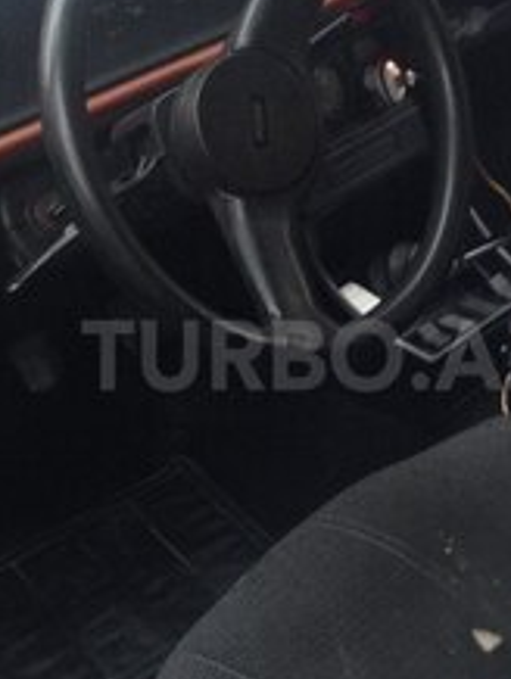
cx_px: 321
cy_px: 355
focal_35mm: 75
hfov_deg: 19.6
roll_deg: +5.6
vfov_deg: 26.0
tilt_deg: -38.0
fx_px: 1473
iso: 125
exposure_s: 1/20
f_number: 2.4
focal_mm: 4.12
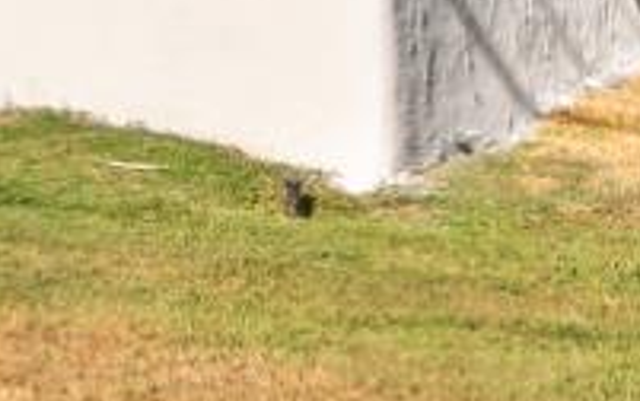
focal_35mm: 129
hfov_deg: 14.0
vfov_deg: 9.8
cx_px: -576
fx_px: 2252
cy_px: -220
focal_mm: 17
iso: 250
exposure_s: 1/125
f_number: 9
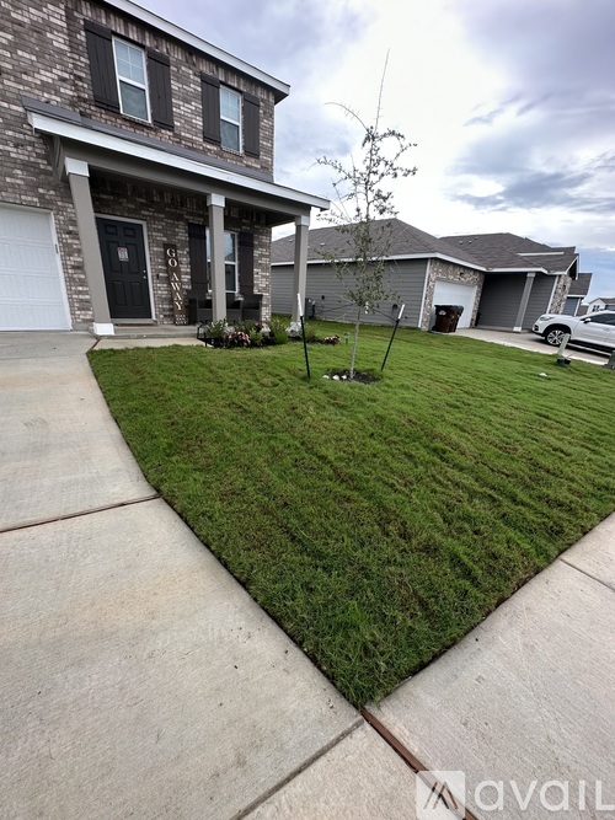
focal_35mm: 14
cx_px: 308
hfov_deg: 85.7
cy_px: 410
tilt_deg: -20.2
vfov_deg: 102.1
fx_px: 332
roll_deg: -2.5
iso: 40
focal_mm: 2.22
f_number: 2.2
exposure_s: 1/378
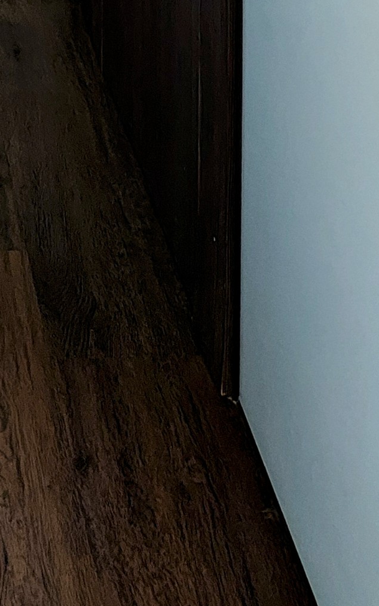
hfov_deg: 11.9
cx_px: -106
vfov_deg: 16.3
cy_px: -489
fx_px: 1768
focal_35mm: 107
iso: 338
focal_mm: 5.89
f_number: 1.4
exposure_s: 1/100
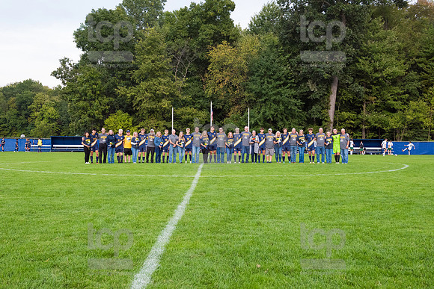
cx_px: 221
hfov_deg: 47.2
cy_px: 145
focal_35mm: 41
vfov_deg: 32.5
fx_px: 497
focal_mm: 40
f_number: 6.3
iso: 2000
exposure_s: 1/640
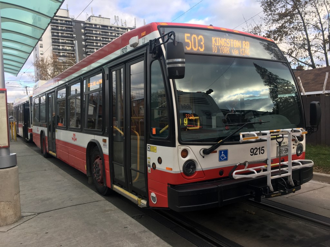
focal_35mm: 29
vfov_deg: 48.2
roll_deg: +1.4
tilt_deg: -1.0
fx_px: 276
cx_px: 165
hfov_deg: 61.7
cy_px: 124
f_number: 2.2
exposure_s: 1/300
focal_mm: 4.15
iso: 25
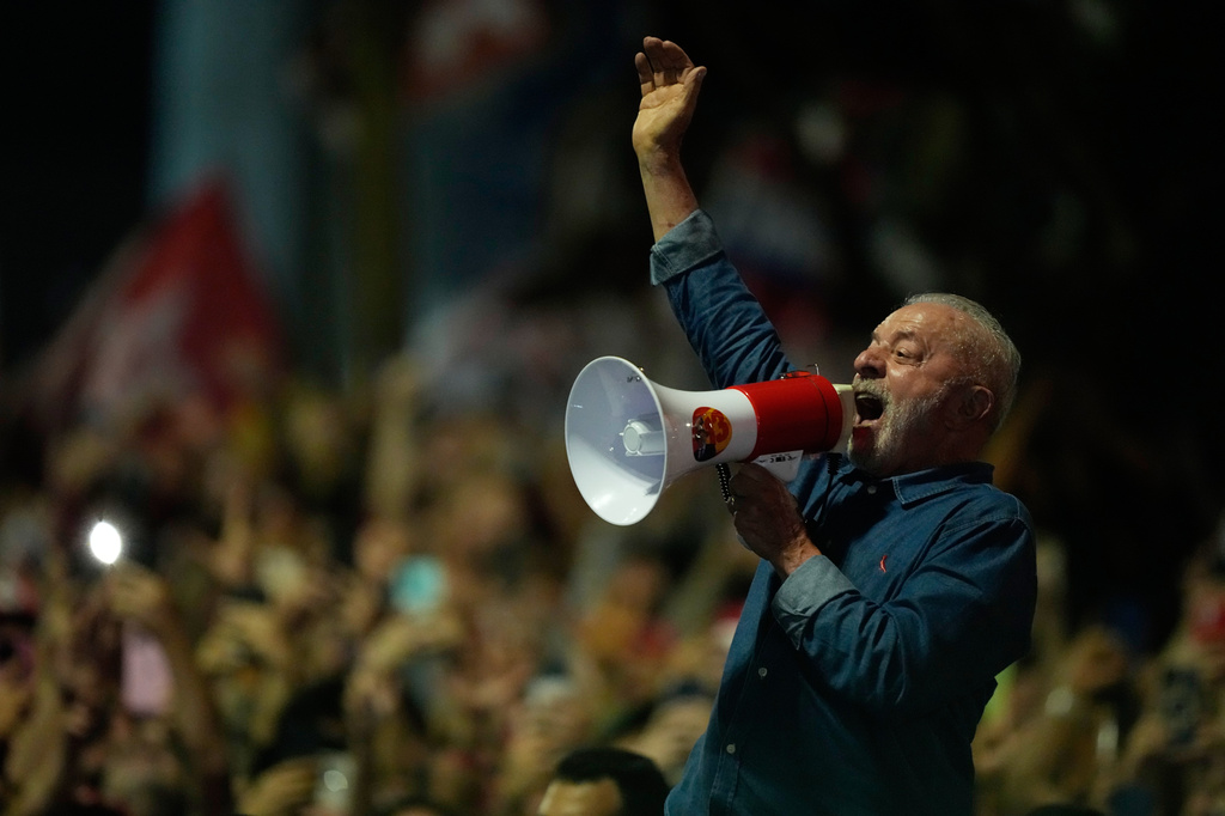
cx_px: 612
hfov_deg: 5.2
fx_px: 13606
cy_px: 408
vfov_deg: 3.4
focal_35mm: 400
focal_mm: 400
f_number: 2.8
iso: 8000
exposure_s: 1/500
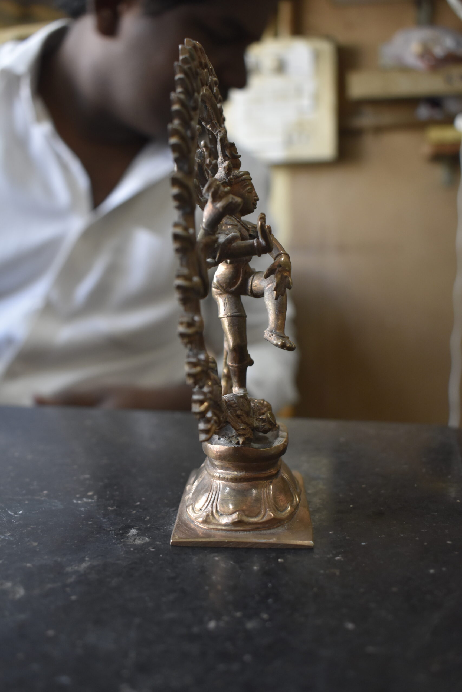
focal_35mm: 34
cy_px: 346
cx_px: 231
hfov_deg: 38.4
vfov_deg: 55.1
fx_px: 664
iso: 800
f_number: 4.5
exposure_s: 1/60
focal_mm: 23
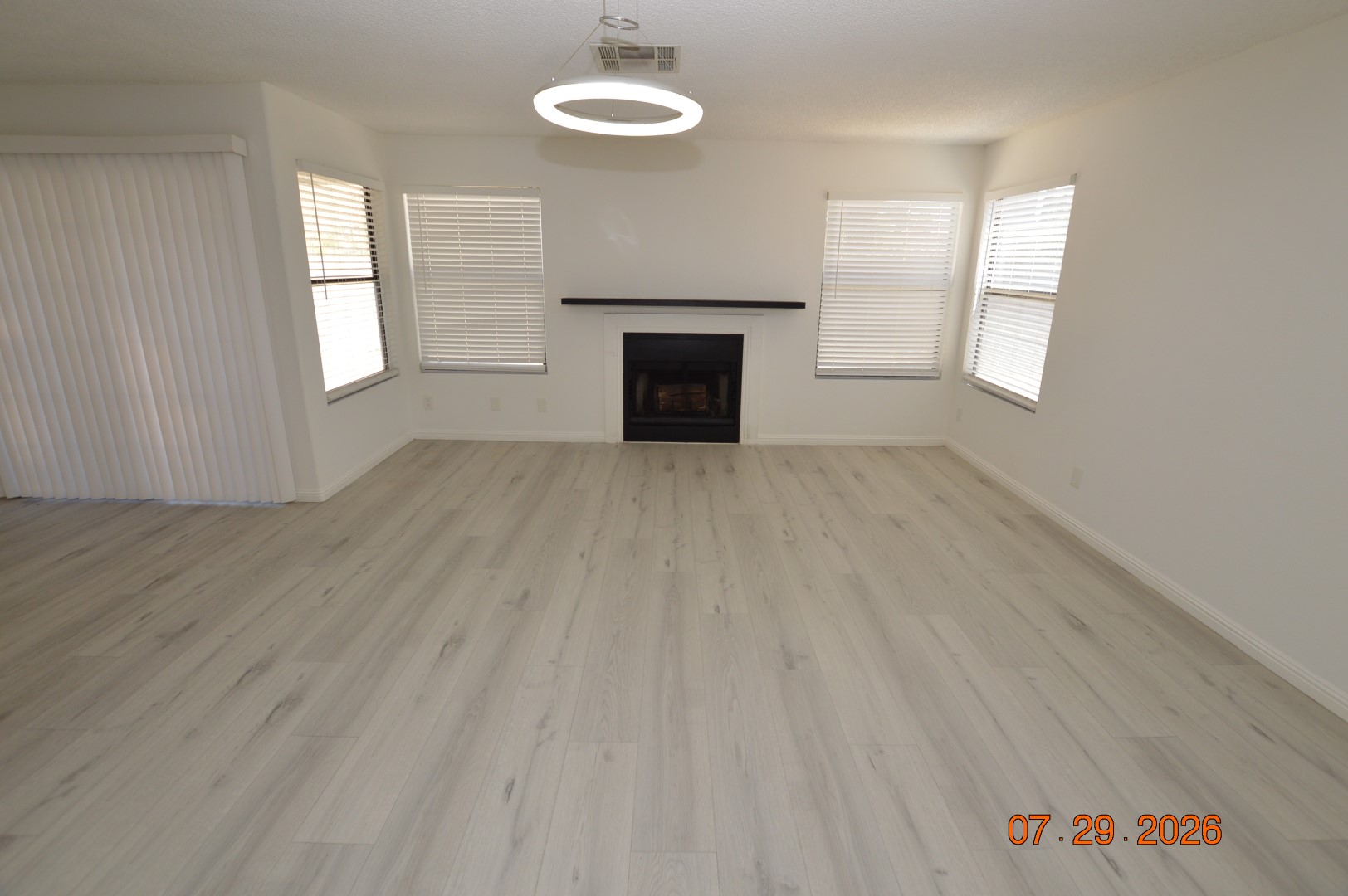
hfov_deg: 100.4
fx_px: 561
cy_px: 448
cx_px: 674
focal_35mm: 15
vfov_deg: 77.2
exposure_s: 1/125
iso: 280
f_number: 5.6
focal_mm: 10
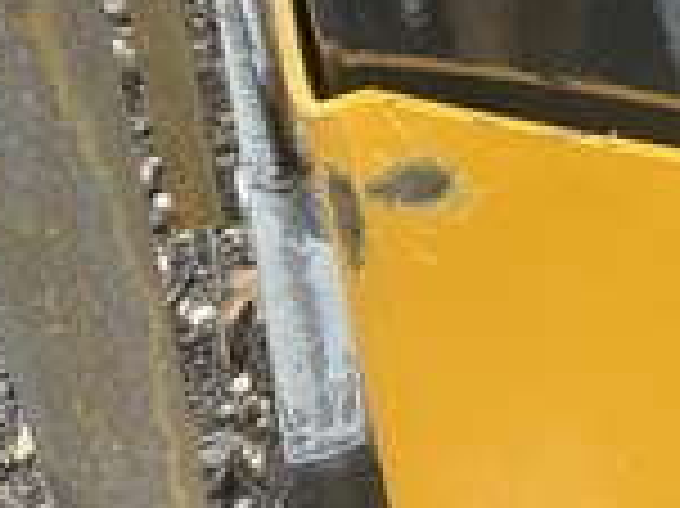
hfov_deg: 24.6
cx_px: 617
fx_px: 1511
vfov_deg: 19.0
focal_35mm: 77
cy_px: 112
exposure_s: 1/122
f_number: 1.8
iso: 64
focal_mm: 3
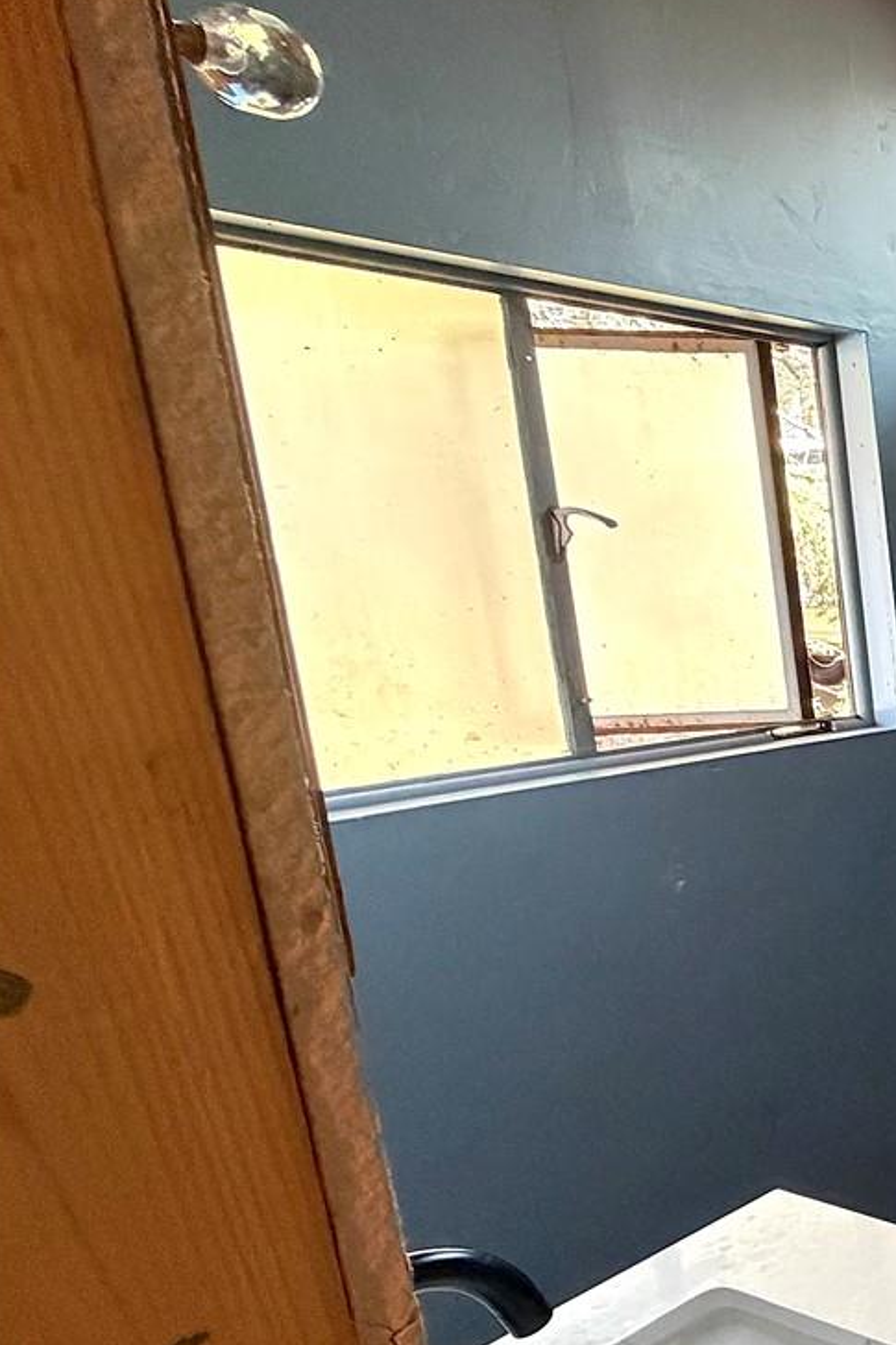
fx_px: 1195
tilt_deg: -10.3
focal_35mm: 32
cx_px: 1463
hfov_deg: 25.4
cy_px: 787
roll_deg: +0.5
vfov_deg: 58.4
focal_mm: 2.22
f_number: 2.2
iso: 500
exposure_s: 1/60
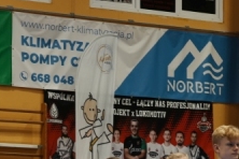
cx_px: 8
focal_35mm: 202
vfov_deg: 6.7
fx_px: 1341
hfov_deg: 10.1
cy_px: 279
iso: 640
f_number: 11
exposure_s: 1/13
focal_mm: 56
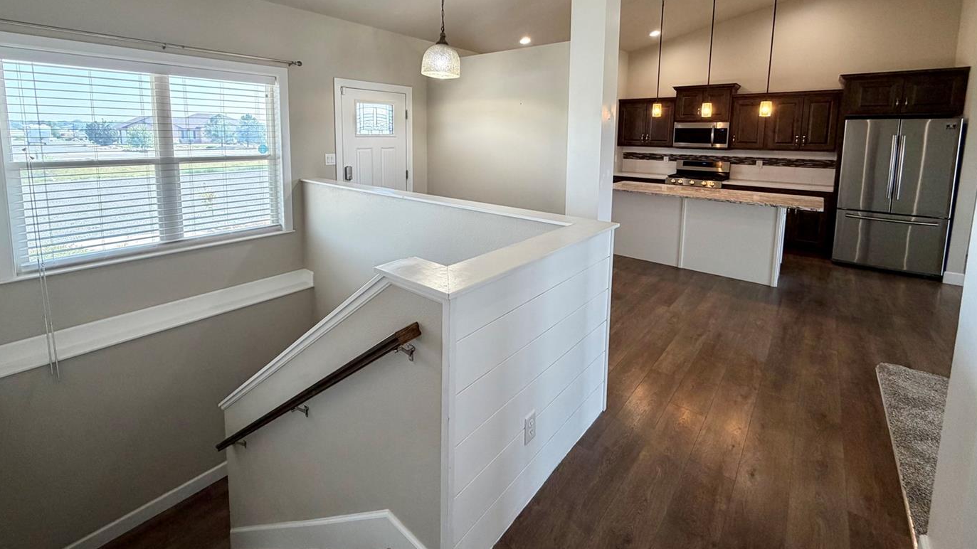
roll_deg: +0.0
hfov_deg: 99.3
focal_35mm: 16
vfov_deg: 65.0
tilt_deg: -6.6
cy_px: 176
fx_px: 414
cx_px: 474
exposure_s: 1/120
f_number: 2.2
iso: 200
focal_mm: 2.22
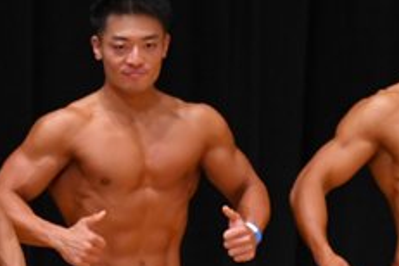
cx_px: -250
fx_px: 9476
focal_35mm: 855
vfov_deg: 1.6
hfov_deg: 2.4
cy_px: 377
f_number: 5.6
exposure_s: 1/400
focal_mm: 170
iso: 4000
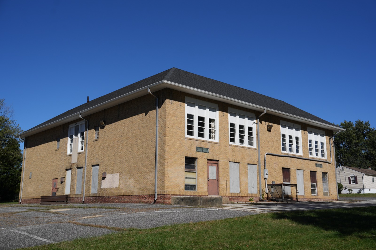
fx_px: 376
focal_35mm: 36
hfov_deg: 53.1
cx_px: 188
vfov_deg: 36.9
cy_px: 125
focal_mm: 36
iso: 100
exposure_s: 1/1600
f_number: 4.5
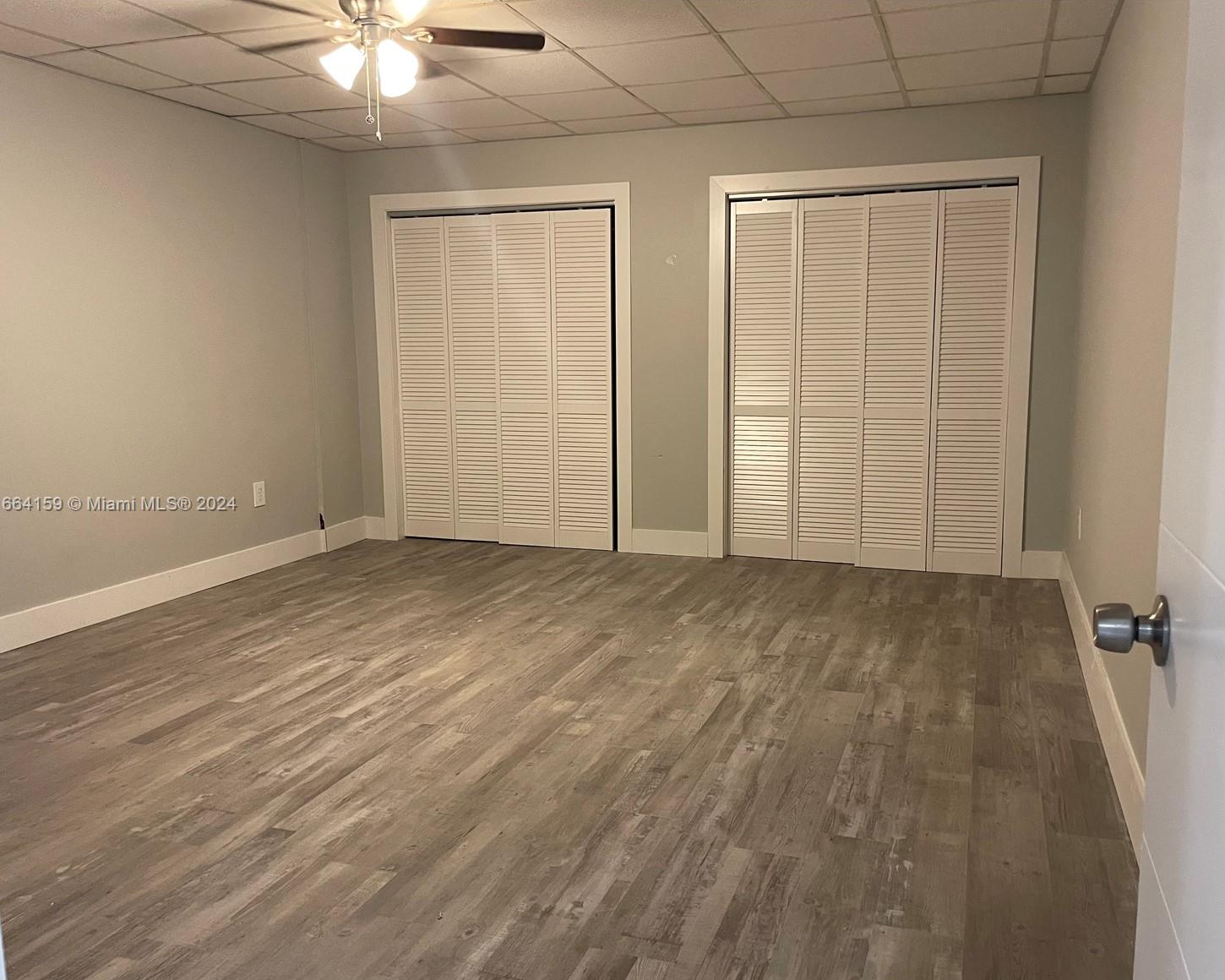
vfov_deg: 51.5
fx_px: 1015
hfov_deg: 62.2
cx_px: 642
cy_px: 505
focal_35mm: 28
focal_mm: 4.2
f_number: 1.6
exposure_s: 1/60
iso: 200
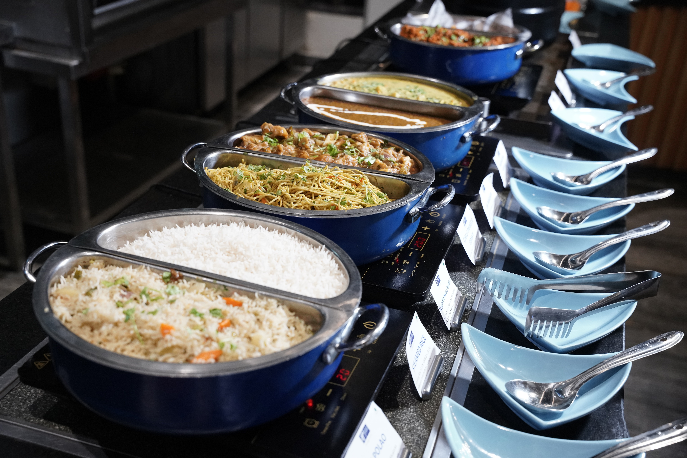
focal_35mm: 42
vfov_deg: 31.8
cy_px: 229
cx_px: 344
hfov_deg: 46.3
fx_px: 803
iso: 3200
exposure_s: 1/125
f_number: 4
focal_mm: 42.1
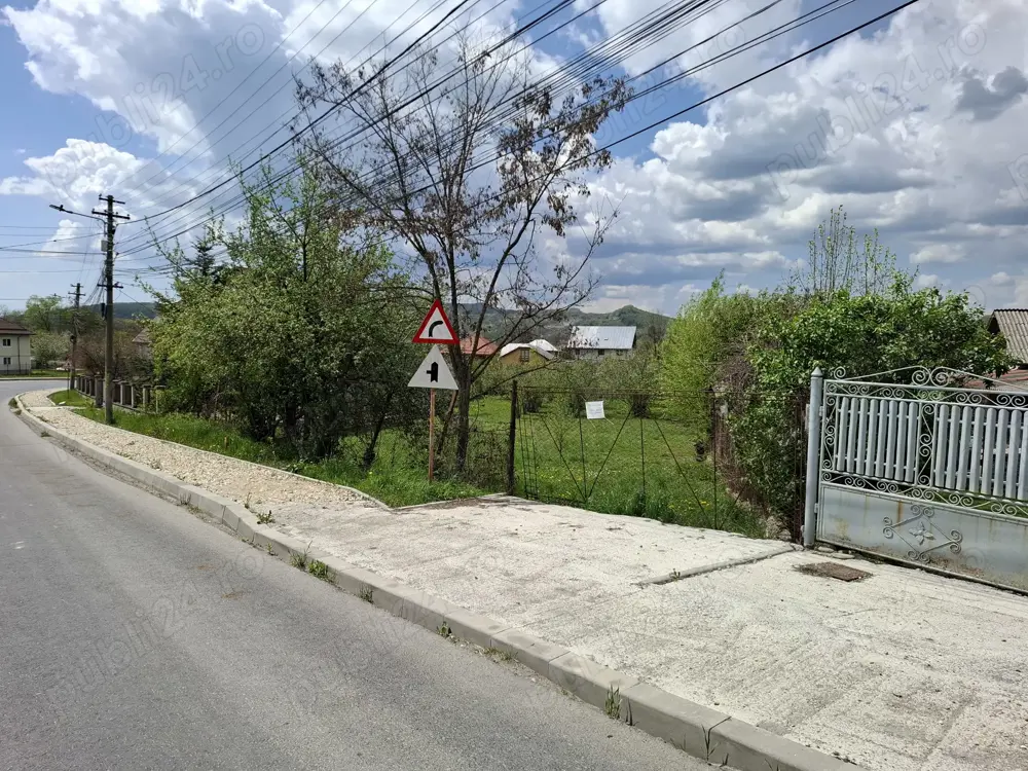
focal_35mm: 23
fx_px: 683
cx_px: 514
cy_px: 386
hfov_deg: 73.9
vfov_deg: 58.9
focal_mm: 5.54
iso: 50
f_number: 1.8
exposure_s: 1/2398
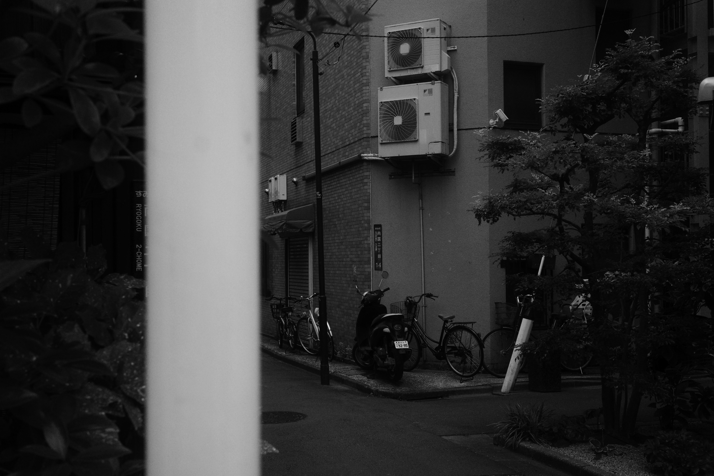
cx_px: 357
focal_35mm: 40
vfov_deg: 33.4
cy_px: 238
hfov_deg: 48.5
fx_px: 793
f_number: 5.6
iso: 400
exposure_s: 1/200
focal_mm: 26
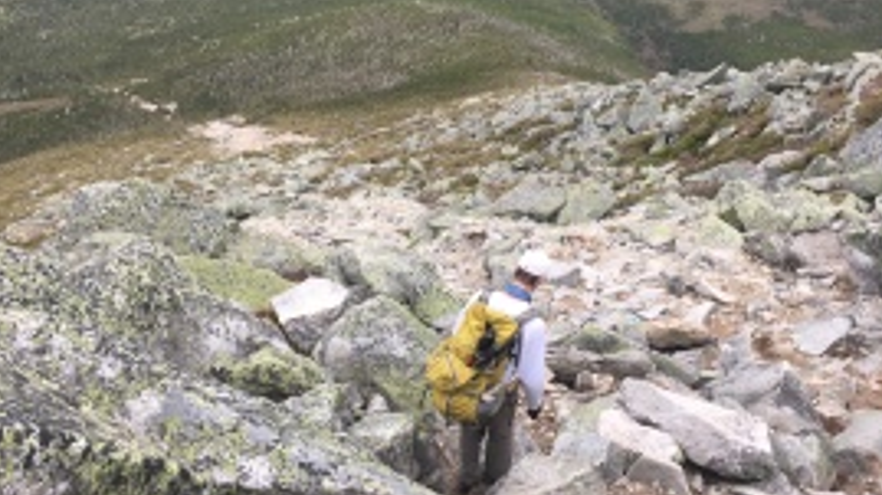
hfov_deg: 47.4
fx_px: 1005
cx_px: 436
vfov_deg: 27.6
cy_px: 203
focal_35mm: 43
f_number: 2.2
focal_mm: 4.15
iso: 25
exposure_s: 1/213
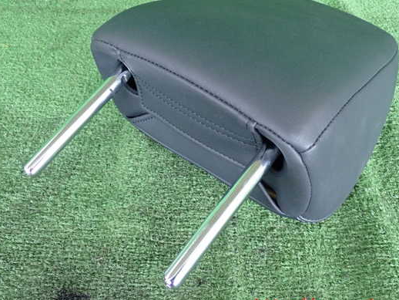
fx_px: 507
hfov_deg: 42.9
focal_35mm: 44
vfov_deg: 32.9
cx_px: 198
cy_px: 143
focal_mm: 6.83
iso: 1000
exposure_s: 1/125
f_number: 2.7
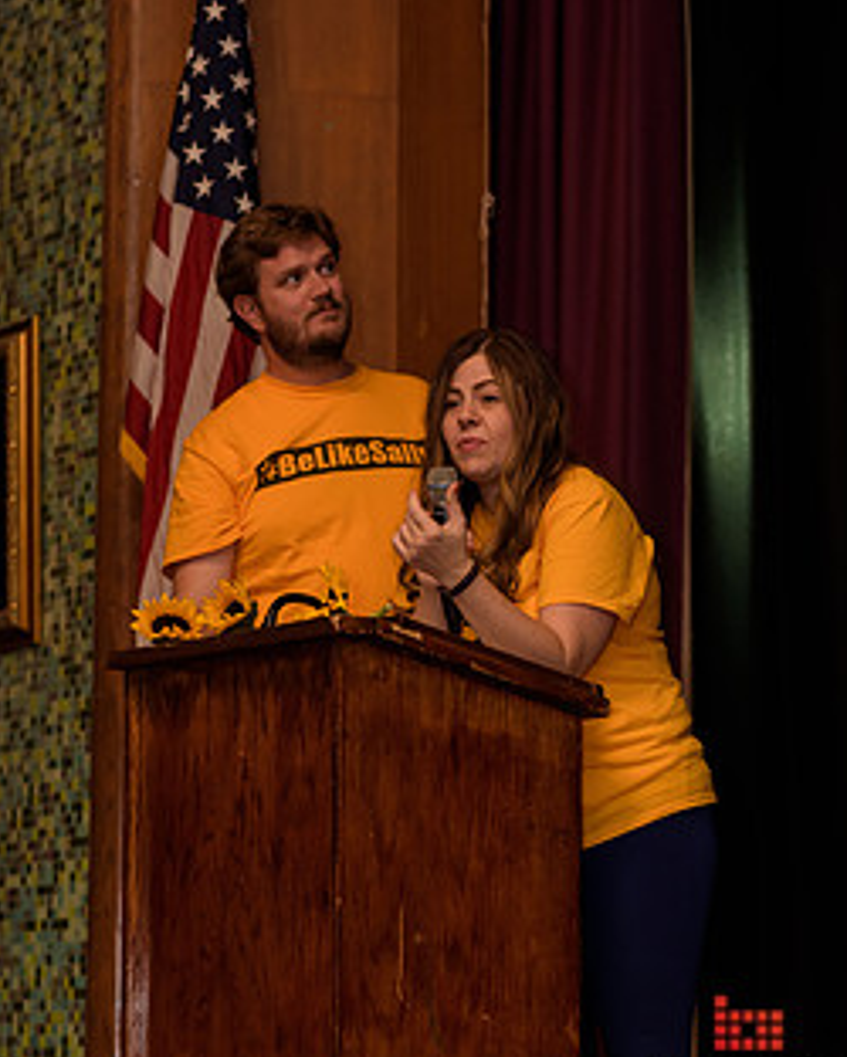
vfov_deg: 16.7
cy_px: 407
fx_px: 3600
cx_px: 444
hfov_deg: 13.4
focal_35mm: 115
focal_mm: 85
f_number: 2.8
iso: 1000
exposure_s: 1/125
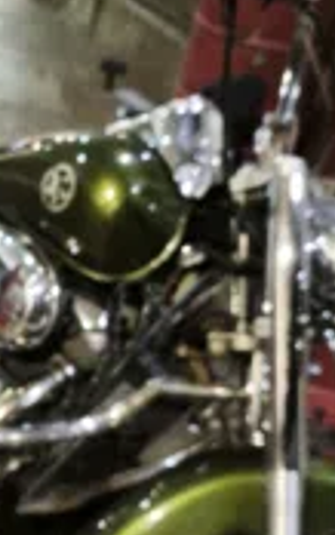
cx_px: -28
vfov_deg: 35.9
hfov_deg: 22.0
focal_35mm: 56
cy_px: 357
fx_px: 817
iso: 250
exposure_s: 1/50
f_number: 1.62
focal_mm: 6.45
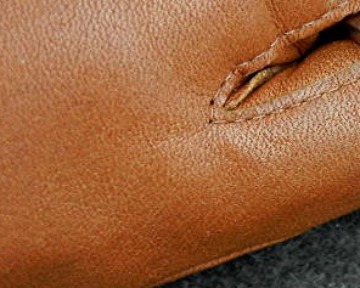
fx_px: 2004
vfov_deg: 8.2
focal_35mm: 188
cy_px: 128
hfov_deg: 10.2
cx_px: 382
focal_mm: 16
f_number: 4.4
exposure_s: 1/2.6
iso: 200
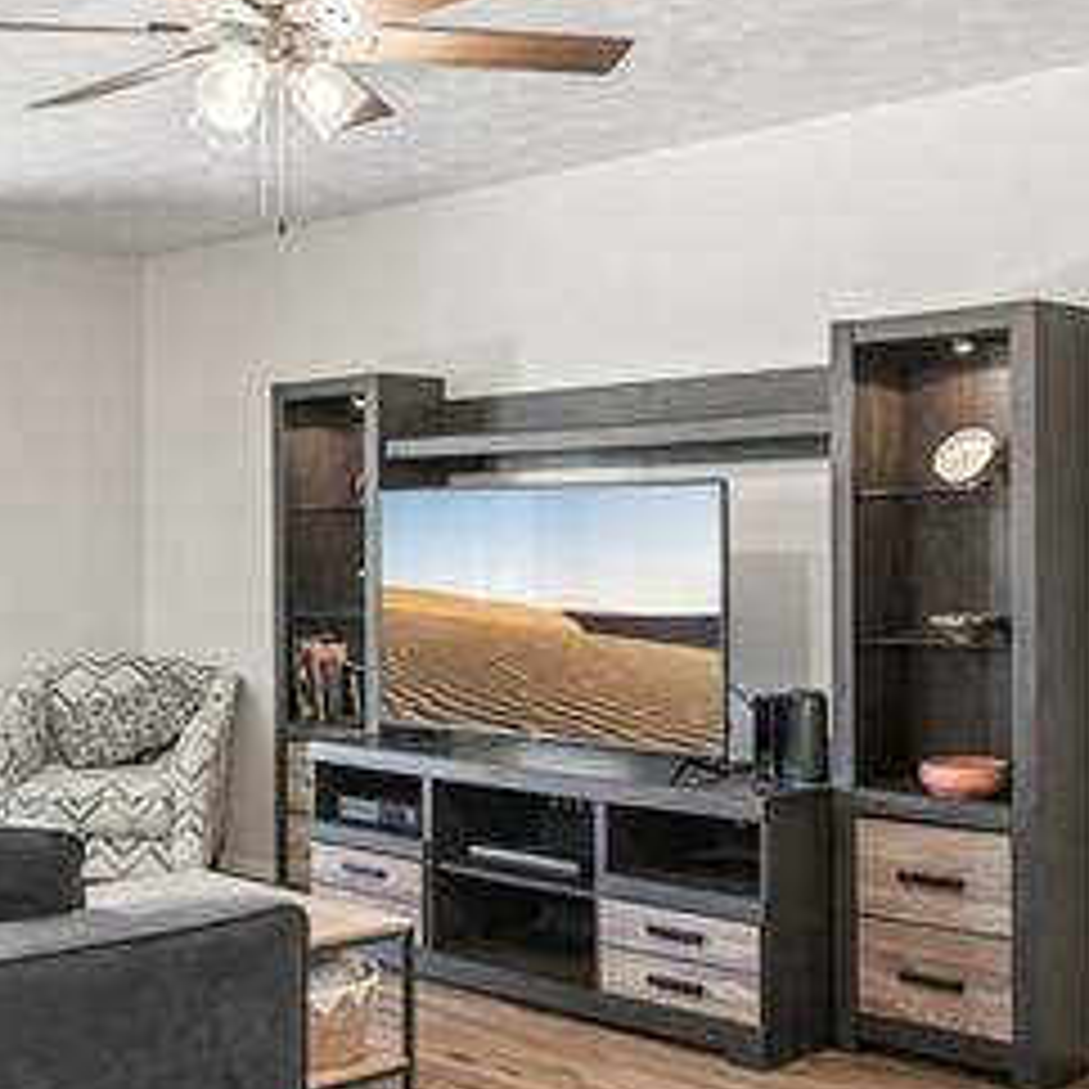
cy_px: 526
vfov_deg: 36.7
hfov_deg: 35.4
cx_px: 202
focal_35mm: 46
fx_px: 1642
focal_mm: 20.5
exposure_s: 1/8
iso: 400
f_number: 8
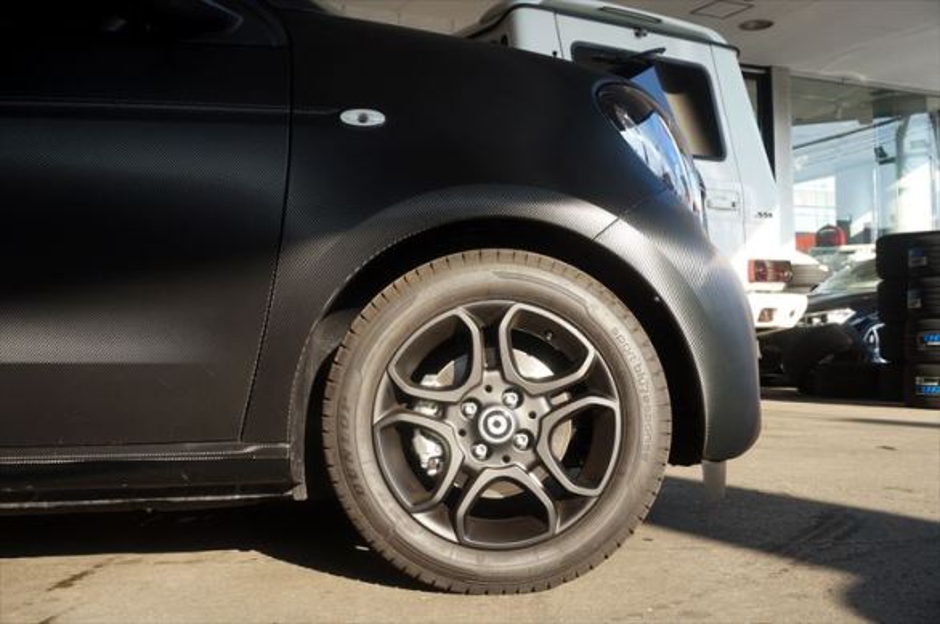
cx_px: 470
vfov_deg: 31.8
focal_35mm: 42
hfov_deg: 46.5
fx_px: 1095
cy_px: 312
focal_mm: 28
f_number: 8
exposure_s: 1/100
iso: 200
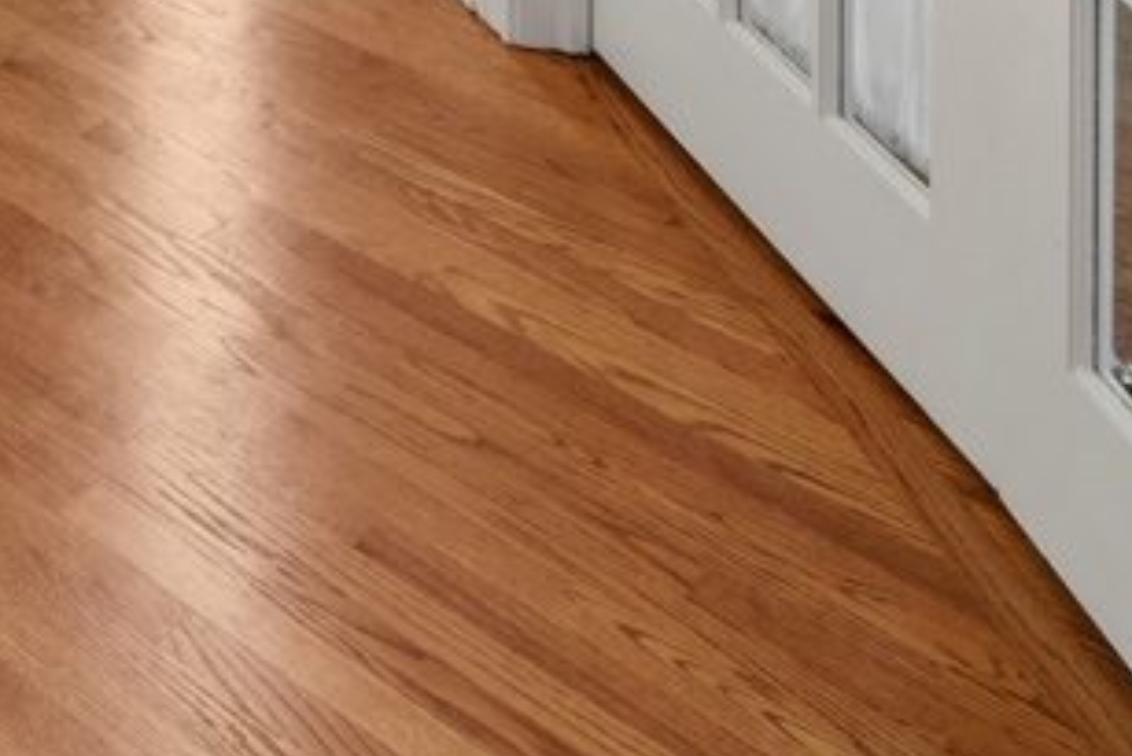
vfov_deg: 12.8
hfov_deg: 20.7
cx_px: -690
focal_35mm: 79
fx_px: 2485
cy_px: -1125
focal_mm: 15
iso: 400
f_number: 8
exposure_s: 1/40
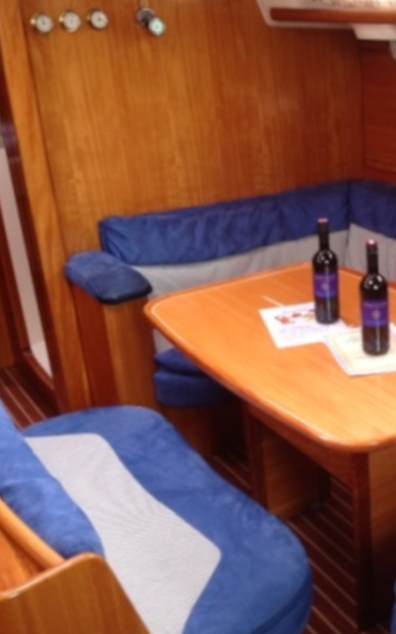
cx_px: 399
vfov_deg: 42.6
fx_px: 811
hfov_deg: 26.0
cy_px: 319
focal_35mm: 47
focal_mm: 4.12
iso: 50
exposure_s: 1/30
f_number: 2.4
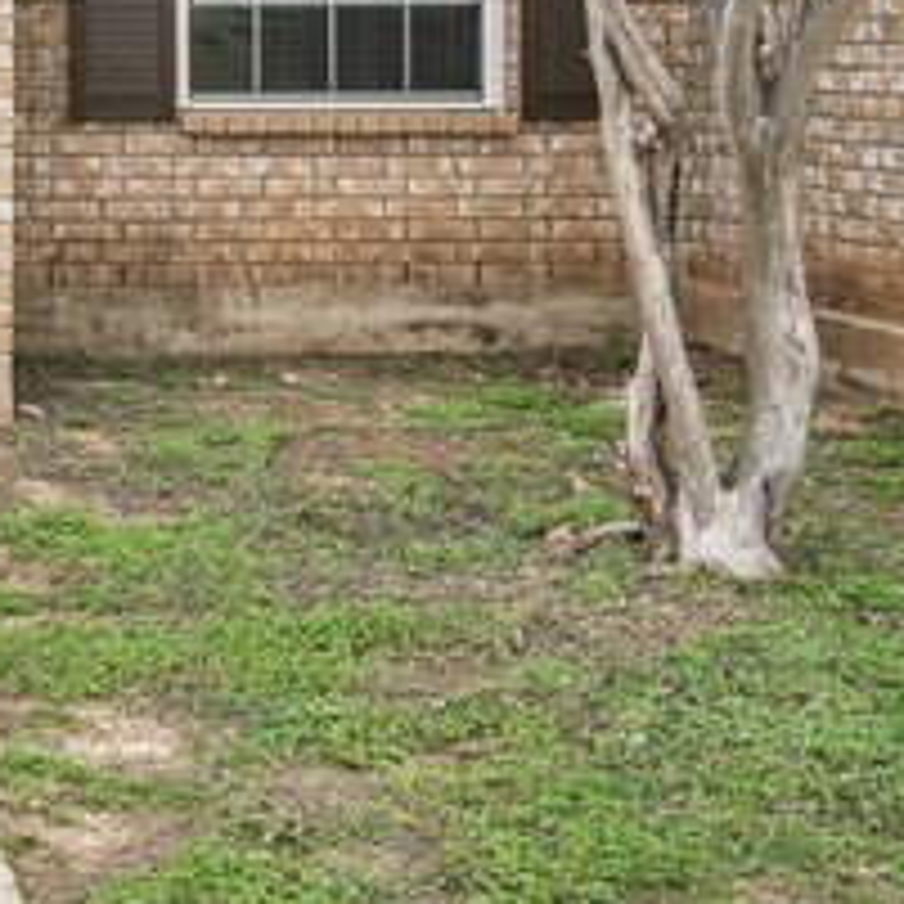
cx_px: -346
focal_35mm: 65
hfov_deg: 22.8
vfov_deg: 25.6
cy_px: 70
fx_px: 1920
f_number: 8
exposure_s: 1/250
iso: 200
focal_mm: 24
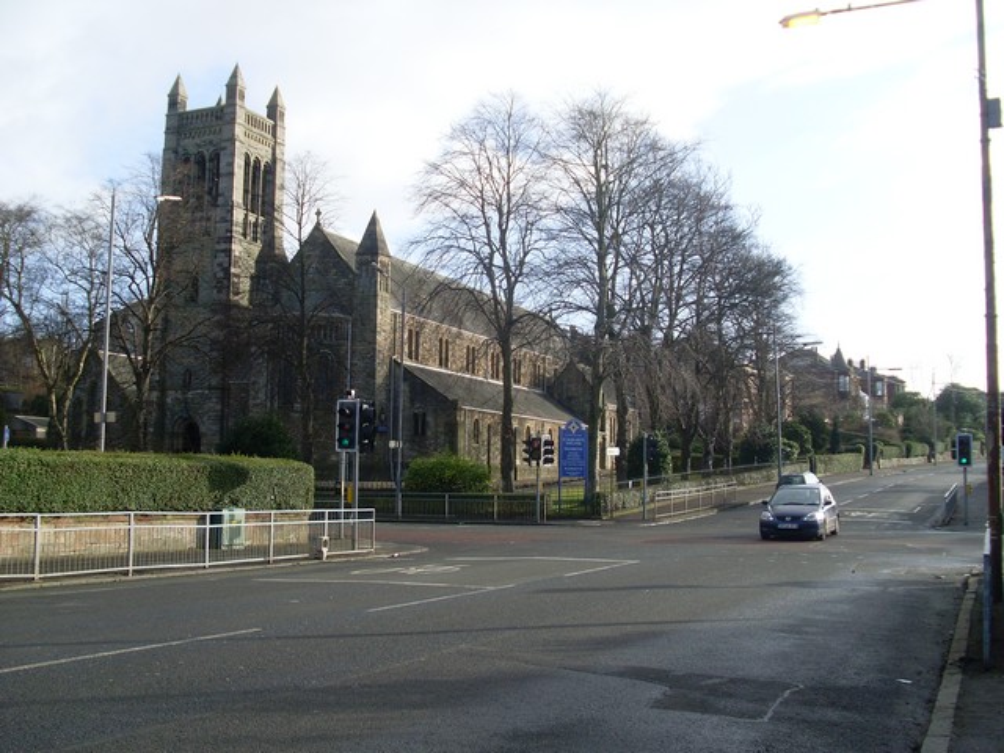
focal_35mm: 38
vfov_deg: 37.7
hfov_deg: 49.0
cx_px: 502
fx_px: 1102
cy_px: 376
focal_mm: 6.3
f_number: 7.7
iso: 80
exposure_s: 1/125
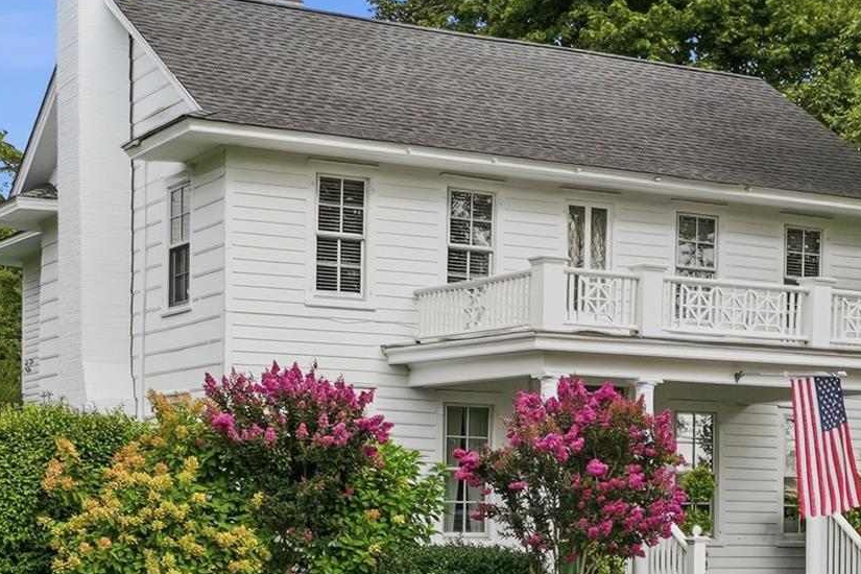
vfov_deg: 17.4
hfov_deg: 26.3
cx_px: 479
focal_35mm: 77
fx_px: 1841
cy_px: 551
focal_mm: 21
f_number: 9
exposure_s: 1/8000
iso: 1000
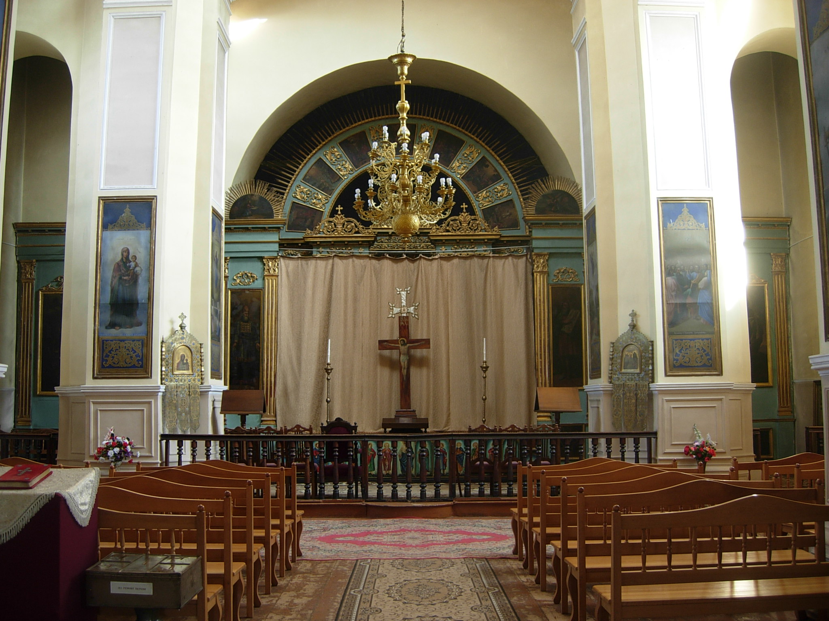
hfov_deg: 51.4
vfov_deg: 39.7
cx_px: 414
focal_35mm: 36
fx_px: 862
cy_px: 310
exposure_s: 1/10
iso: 50
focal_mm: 7.5
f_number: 2.7
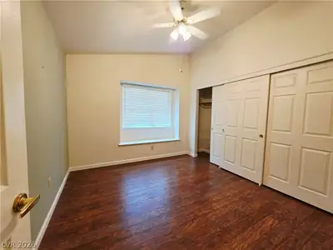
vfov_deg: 89.9
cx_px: 166
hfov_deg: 106.2
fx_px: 125
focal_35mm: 13
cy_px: 125
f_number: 1.9
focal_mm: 2.2
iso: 250
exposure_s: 1/120
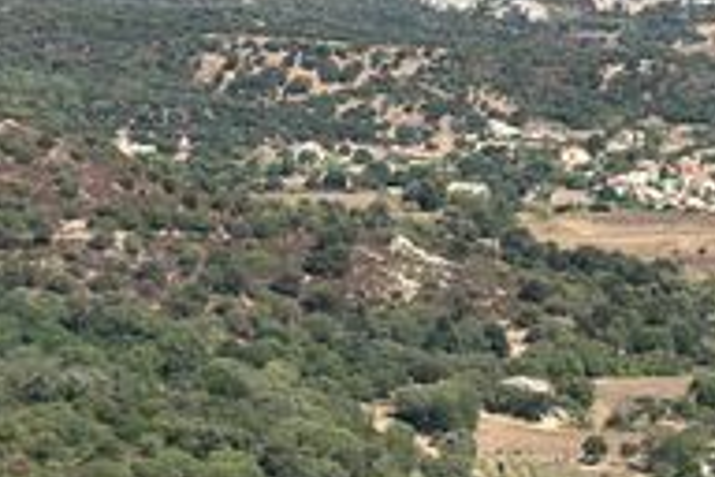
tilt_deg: -1.7
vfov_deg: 8.6
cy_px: -190
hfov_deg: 12.8
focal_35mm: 156
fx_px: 3098
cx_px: 849
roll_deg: -0.6
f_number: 1.78
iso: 100
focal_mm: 6.86
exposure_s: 1/7092
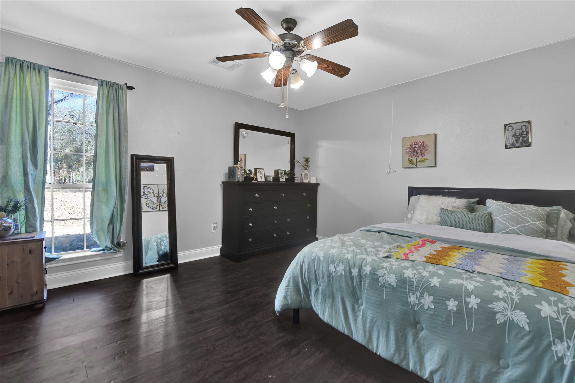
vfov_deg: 73.7
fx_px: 255
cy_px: 192
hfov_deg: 96.7
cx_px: 288
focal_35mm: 16
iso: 100
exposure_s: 1/10
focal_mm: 16
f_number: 8
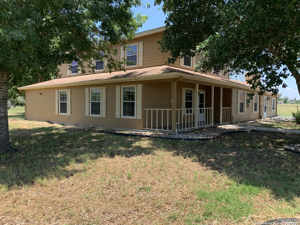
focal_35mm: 26
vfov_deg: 53.1
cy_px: 112
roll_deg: -0.9
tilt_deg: -4.0
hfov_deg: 67.3
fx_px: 225
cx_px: 150
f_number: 1.8
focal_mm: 4.25
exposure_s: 1/727
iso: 25
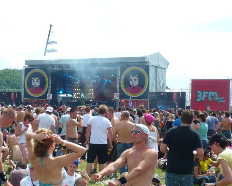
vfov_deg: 17.9
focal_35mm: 86
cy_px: 100
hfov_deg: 22.2
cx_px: 93
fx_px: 590
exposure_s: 1/400
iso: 100
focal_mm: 12
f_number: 4.7
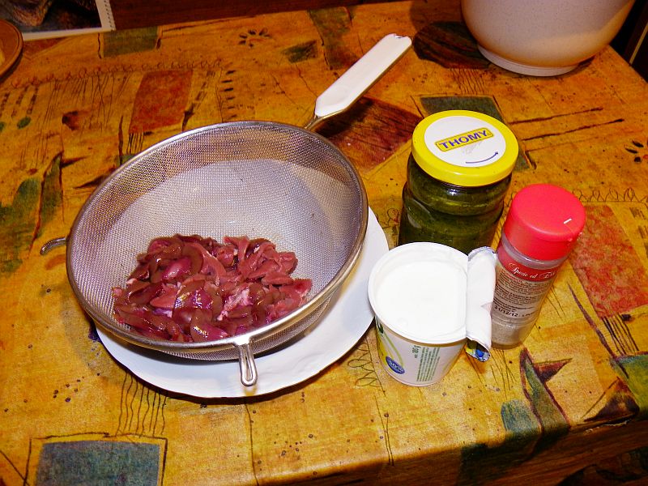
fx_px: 562
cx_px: 324
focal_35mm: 30
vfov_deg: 46.8
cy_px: 243
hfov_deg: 60.0
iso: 100
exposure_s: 1/4
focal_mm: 5.3
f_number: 2.8
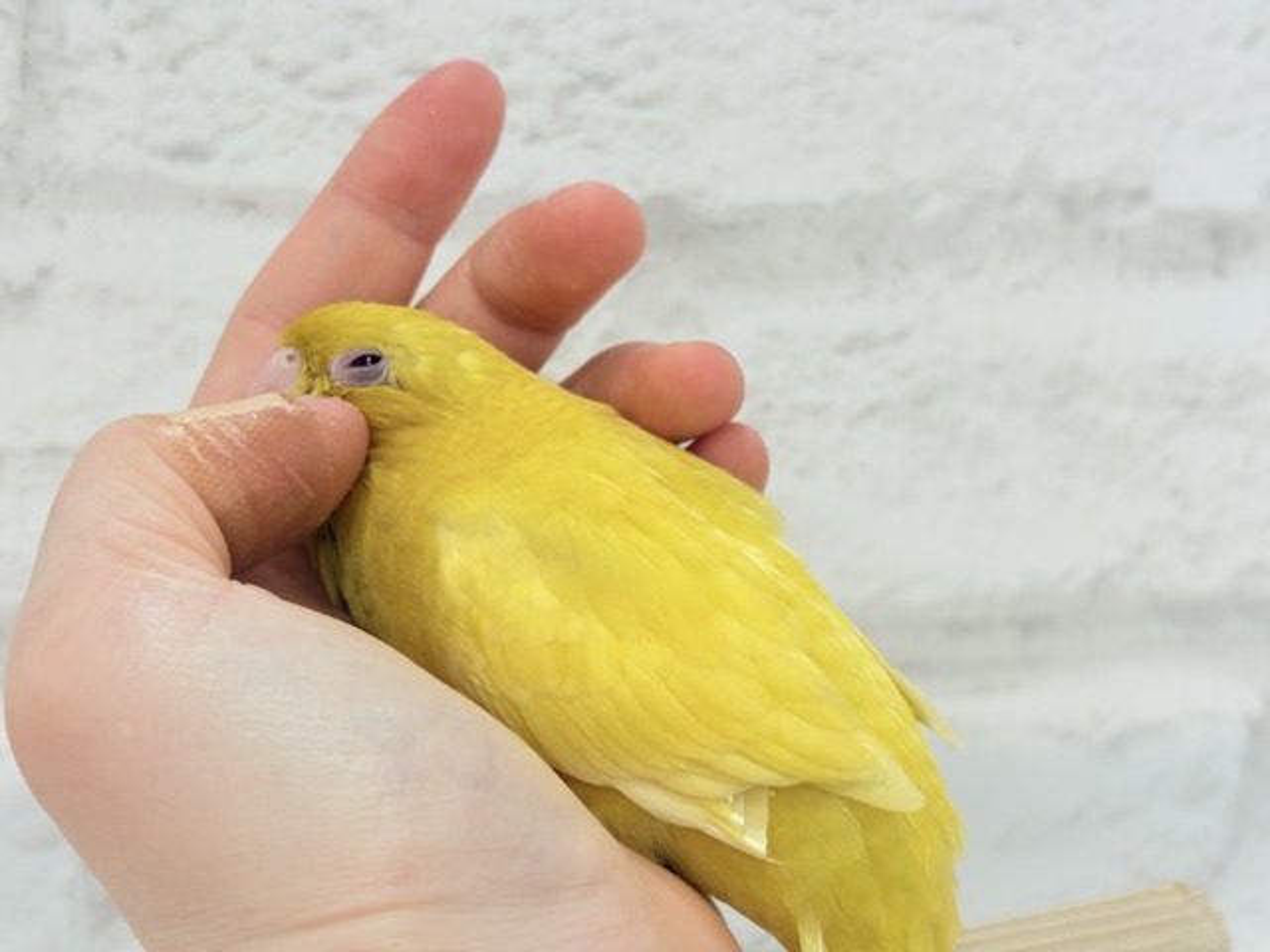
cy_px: 476
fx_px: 1908
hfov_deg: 36.8
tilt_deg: -13.9
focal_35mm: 52
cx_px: 635
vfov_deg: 28.0
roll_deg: -2.9
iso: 64
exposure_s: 1/100
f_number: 1.6
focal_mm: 5.96
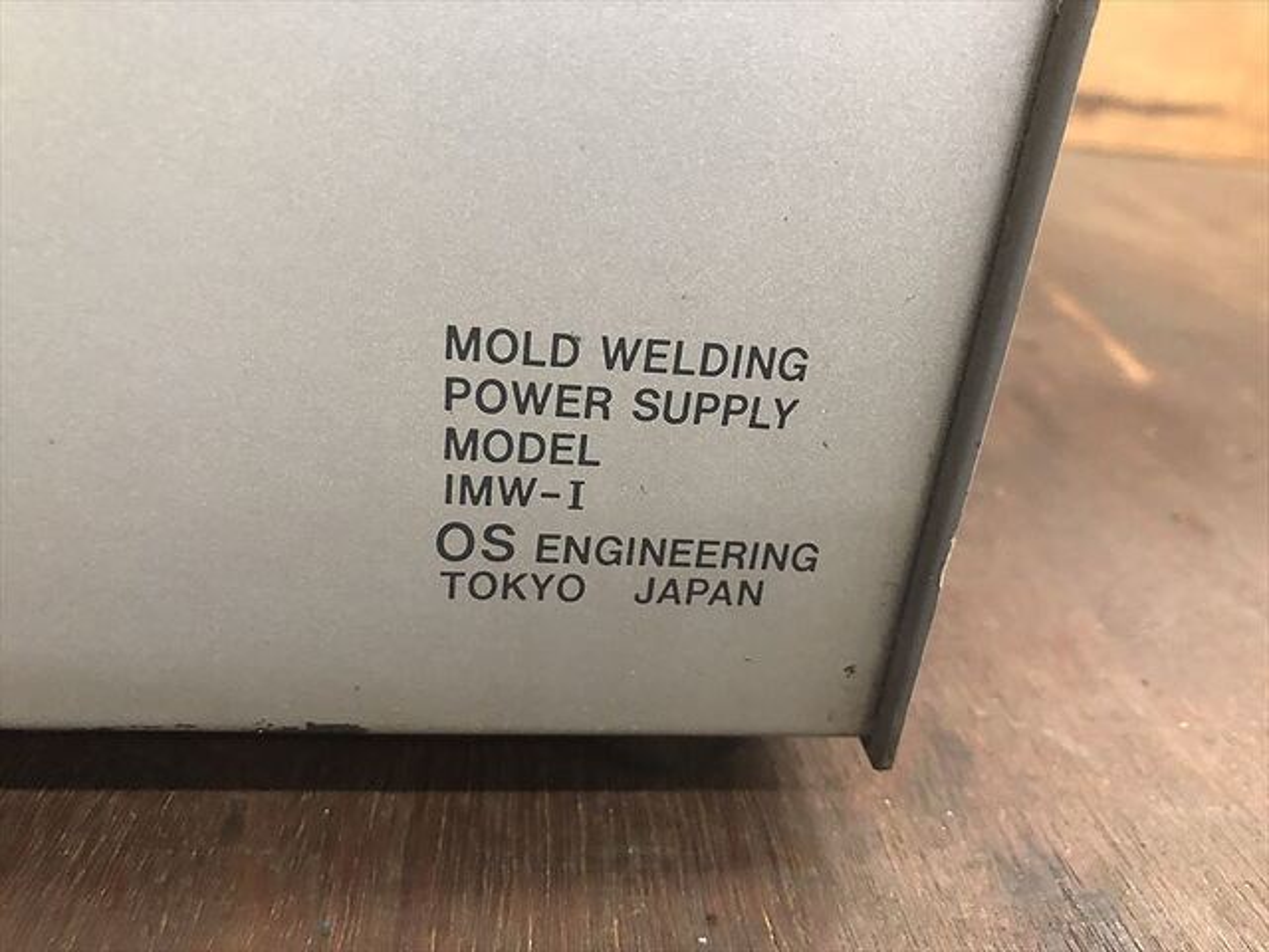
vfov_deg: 49.7
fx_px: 1026
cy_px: 476
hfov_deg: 63.4
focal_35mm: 28
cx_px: 634
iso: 80
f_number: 1.8
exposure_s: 1/7
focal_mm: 3.99
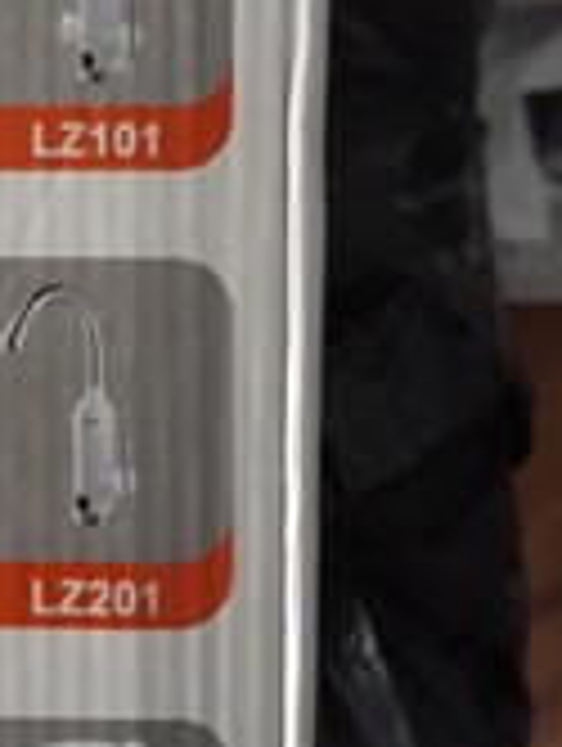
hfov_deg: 21.2
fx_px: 1403
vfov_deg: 29.7
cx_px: -90
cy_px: 310
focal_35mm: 65
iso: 200
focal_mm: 3.71
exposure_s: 1/25
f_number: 1.7
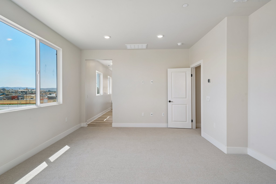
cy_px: 92
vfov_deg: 67.4
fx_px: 138
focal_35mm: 18
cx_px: 138
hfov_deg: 90.0
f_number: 8
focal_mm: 18
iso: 125
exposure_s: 1/30
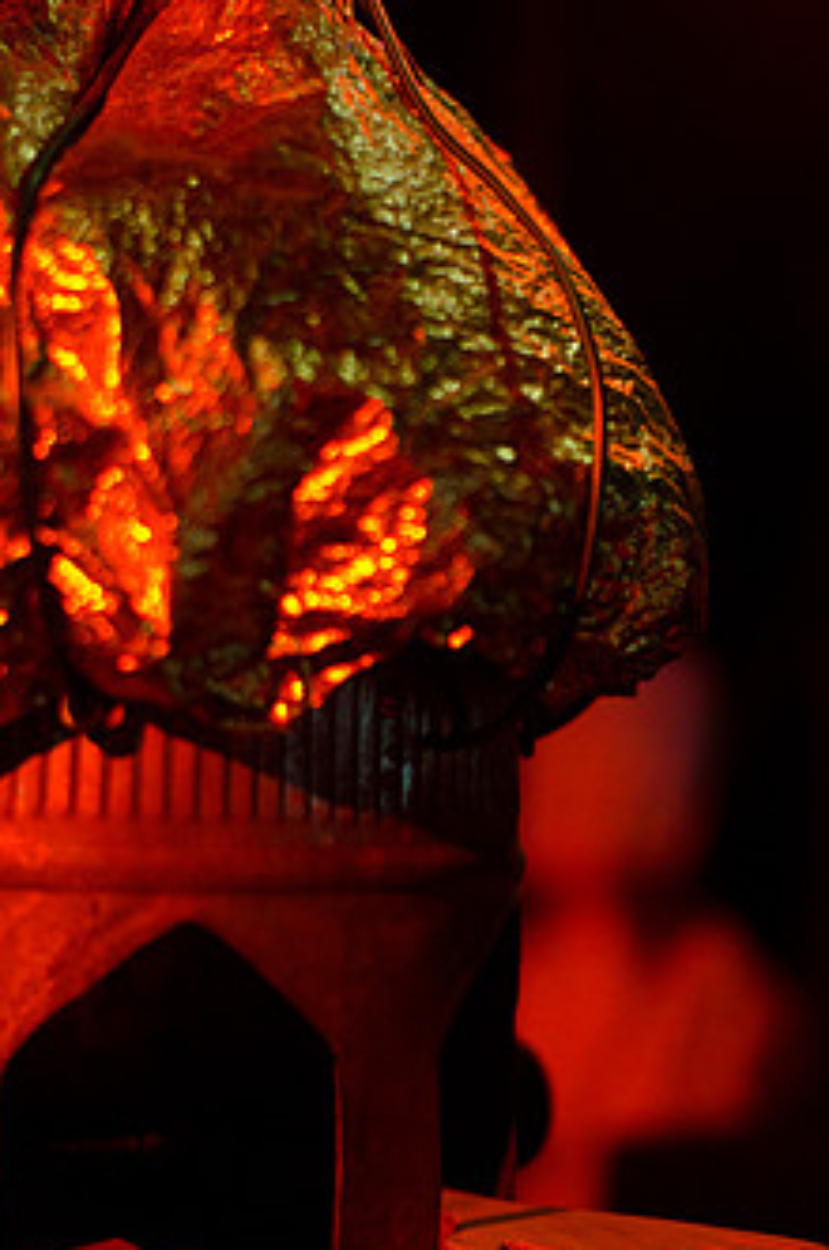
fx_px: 2116
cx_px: 313
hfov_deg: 22.1
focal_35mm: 61
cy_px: 727
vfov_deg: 32.9
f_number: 1.6
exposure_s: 1/320
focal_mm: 30
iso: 1600
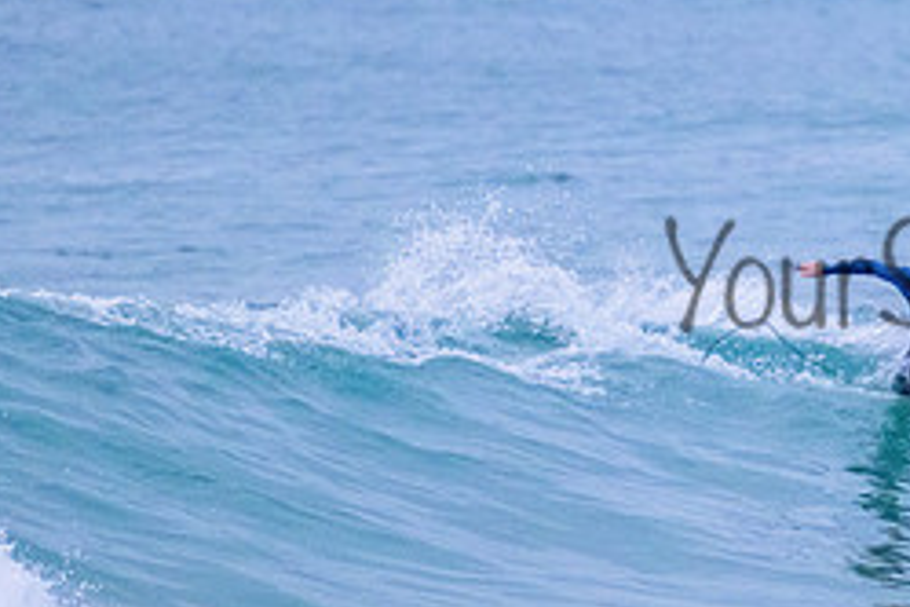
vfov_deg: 0.7
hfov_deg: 1.1
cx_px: 1042
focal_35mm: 1860
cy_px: 243
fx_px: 47013
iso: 12800
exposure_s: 1/320
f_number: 11
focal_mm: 800
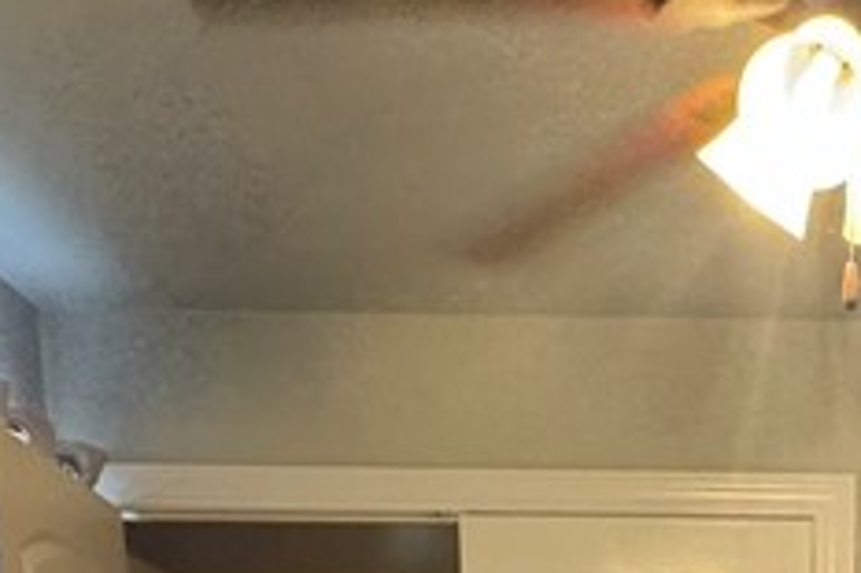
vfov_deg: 15.7
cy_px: 1209
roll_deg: -0.8
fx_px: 1530
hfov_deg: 30.4
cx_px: 724
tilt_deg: -13.0
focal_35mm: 64
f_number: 2.2
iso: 640
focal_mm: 2.22
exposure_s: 1/60
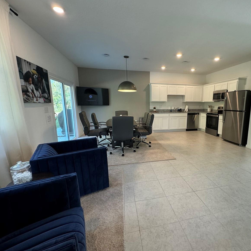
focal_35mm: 17
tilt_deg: -10.1
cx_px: 156
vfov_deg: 84.0
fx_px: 139
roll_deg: -0.1
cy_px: 128
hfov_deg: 82.5
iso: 250
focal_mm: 2.22
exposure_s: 1/120
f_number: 2.2
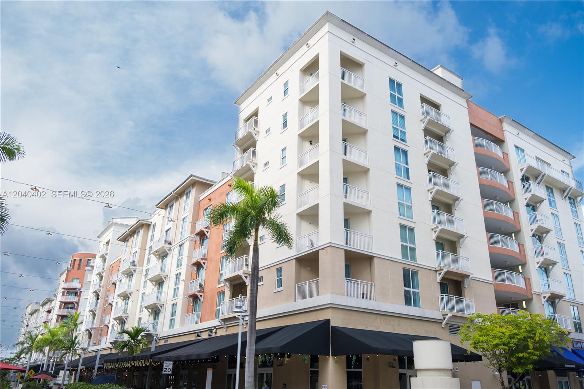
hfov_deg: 67.4
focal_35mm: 27
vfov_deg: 47.9
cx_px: 292
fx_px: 438
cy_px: 194
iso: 160
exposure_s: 1/200
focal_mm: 18
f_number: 4
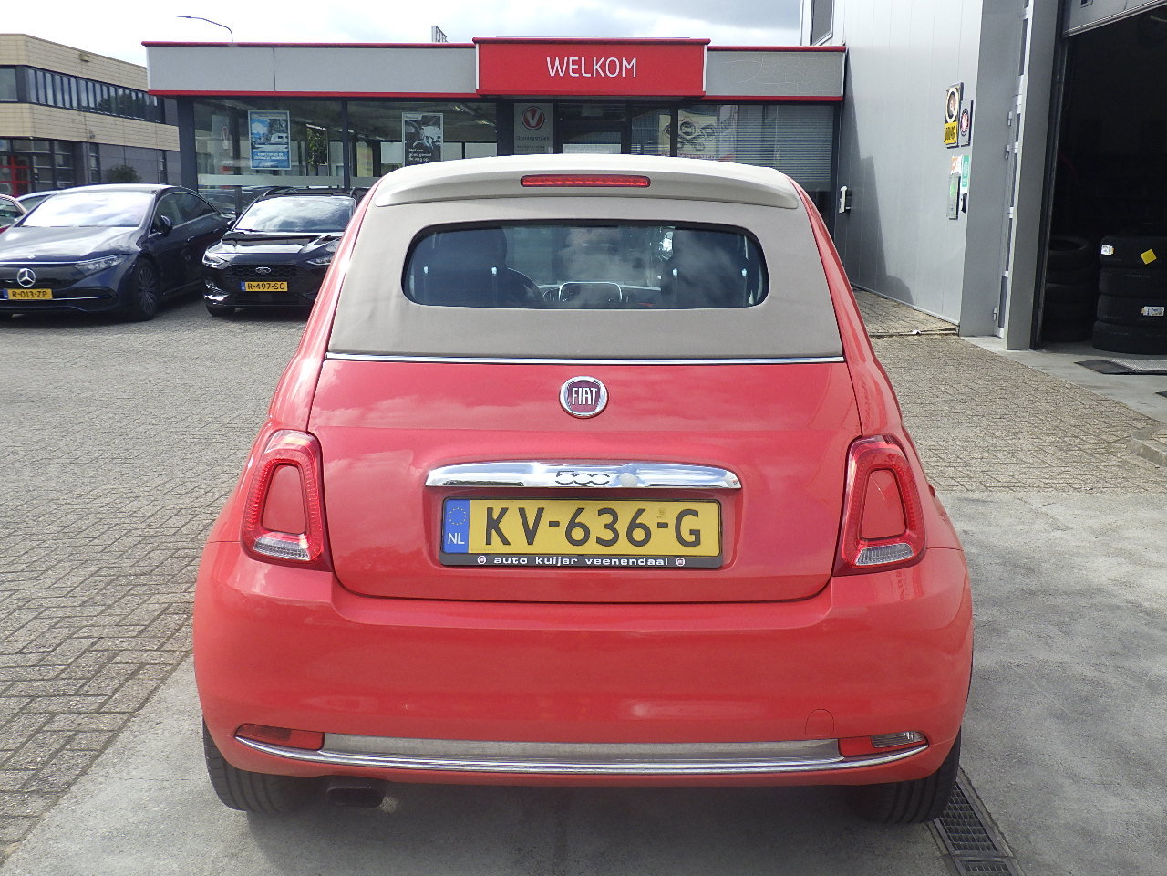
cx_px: 584
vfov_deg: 41.8
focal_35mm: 34
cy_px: 438
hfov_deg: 54.0
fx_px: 1146
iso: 125
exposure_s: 1/320
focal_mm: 6.1
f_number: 4.6
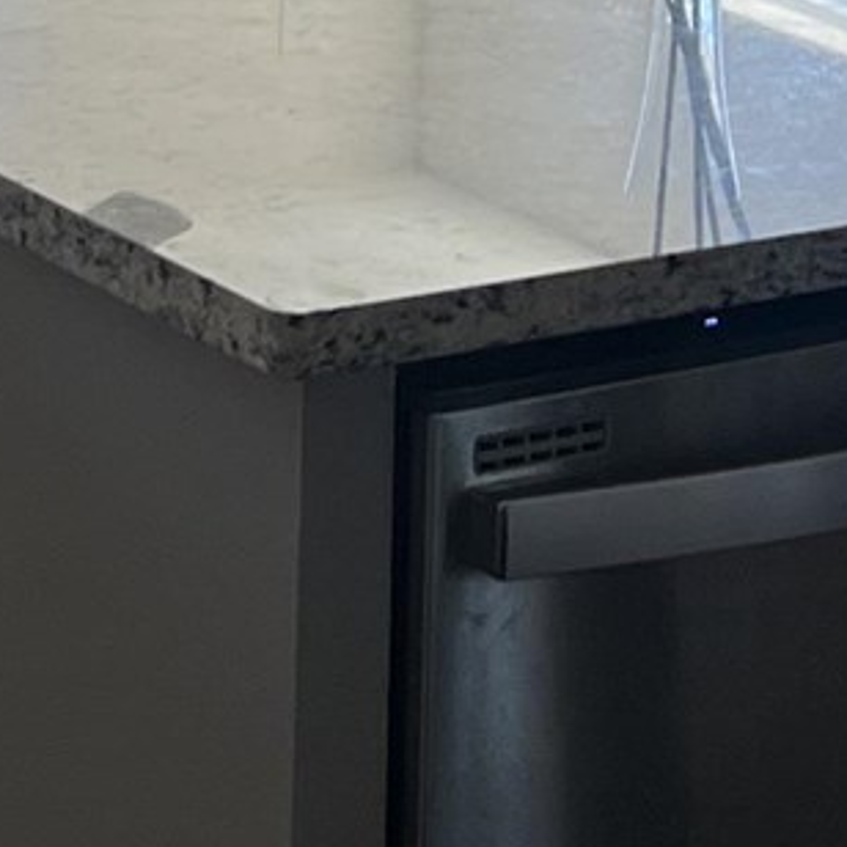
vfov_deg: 9.4
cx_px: 619
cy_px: -935
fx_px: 4761
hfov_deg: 10.1
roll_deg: -1.4
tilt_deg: -1.3
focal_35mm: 172
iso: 80
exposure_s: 1/121
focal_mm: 5.7
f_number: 1.5
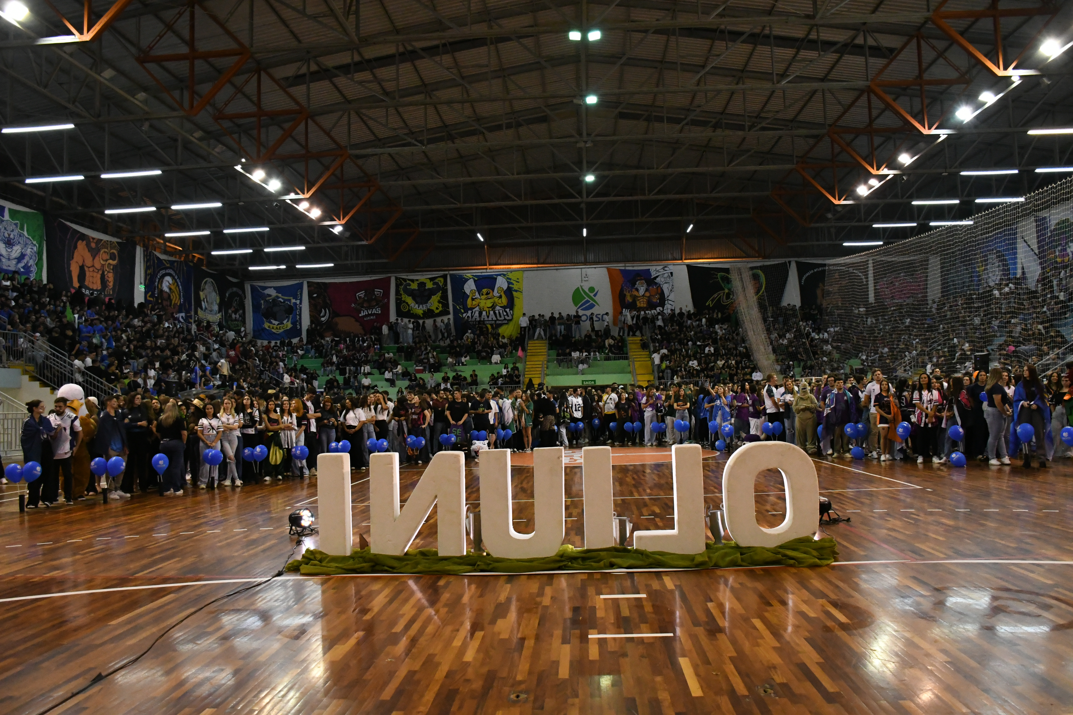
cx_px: 536
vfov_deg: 47.9
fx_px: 805
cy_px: 358
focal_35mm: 27
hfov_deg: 67.4
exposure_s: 1/320
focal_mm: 18
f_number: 5
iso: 6400
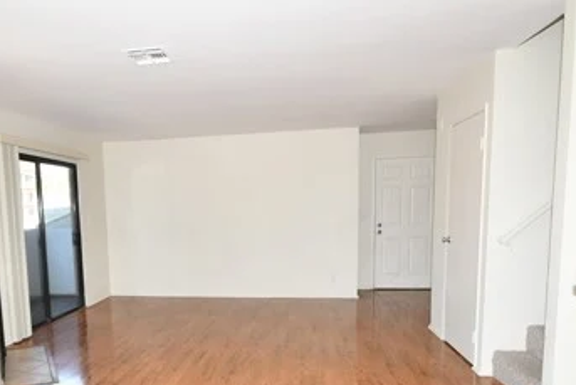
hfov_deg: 64.3
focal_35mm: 28
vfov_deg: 45.2
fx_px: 448
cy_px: 278
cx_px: 208
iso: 200
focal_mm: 10
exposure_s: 1/80
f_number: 4.5
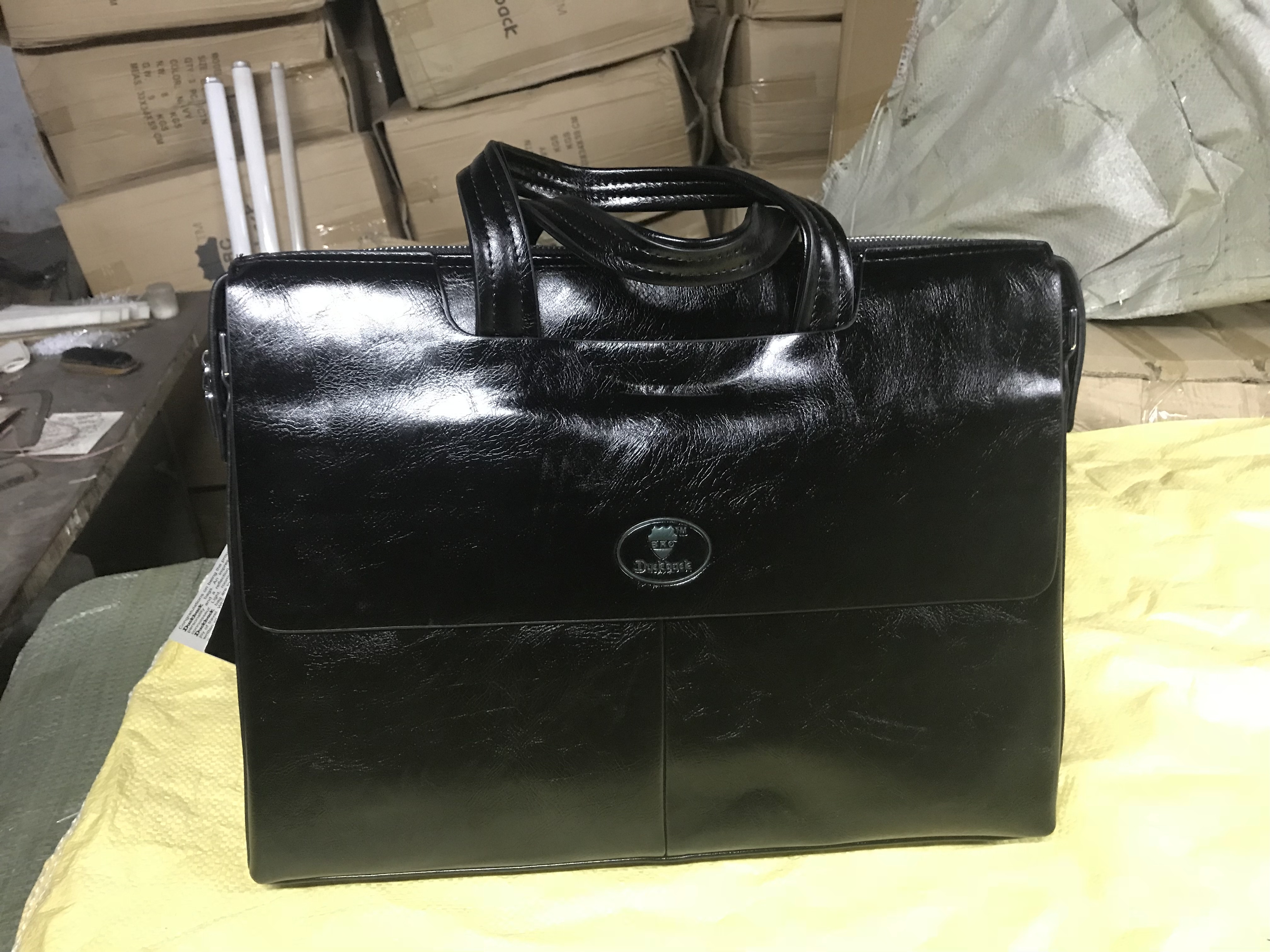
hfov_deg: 63.4
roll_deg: +2.7
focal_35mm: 28
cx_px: 635
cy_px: 476
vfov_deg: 49.7
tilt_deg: -27.3
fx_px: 1027
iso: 80
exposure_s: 1/6
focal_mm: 3.99
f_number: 1.8
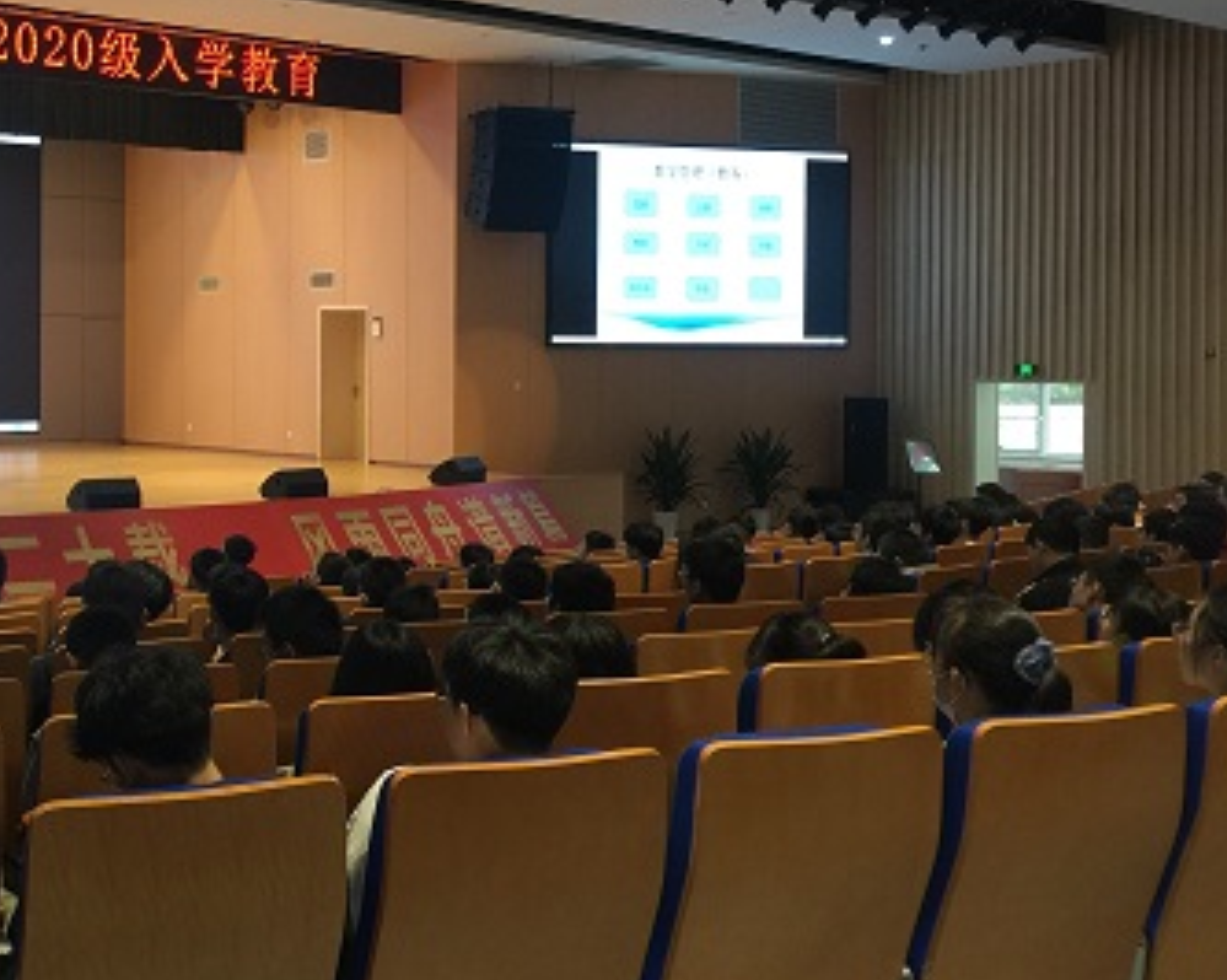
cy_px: 368
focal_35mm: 51
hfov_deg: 35.1
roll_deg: -2.1
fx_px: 1851
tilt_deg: +0.2
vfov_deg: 29.5
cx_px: 184
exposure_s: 1/33
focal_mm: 4.15
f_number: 2.2
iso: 40
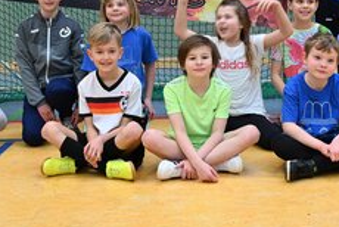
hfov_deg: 27.6
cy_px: 43
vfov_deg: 18.5
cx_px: 199
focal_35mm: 73
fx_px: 688
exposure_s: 1/80
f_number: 5
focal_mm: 42
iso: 800
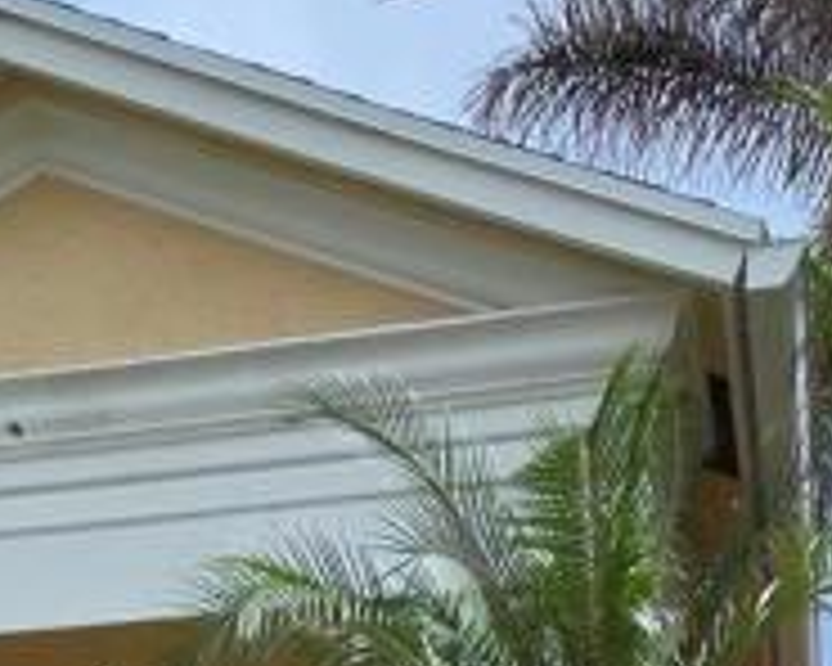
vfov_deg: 15.3
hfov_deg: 28.7
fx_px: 1625
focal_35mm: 66
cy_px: 1526
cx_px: 486
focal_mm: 2.2
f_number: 2.2
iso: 50
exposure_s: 1/2730
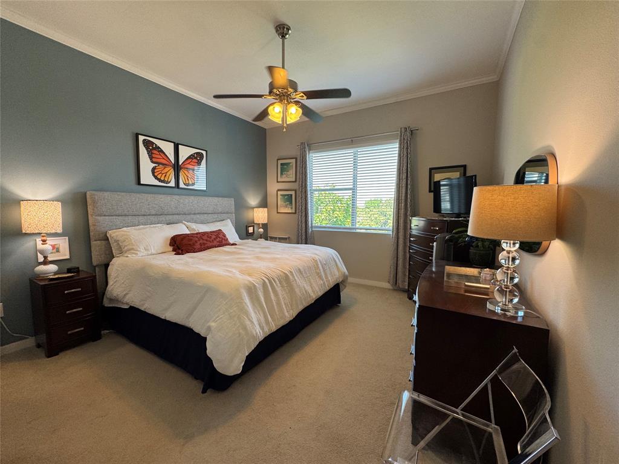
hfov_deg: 102.1
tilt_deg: -5.3
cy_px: 232
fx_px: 250
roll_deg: -0.1
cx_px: 310
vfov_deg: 85.7
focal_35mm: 14
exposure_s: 1/99
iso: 125
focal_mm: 2.22
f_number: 2.2
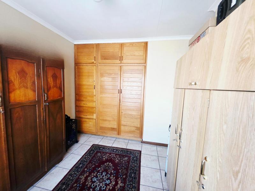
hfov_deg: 106.2
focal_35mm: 13
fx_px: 96
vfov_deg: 89.9
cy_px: 96
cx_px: 128
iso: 400
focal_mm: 2.2
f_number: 1.9
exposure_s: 1/60.2
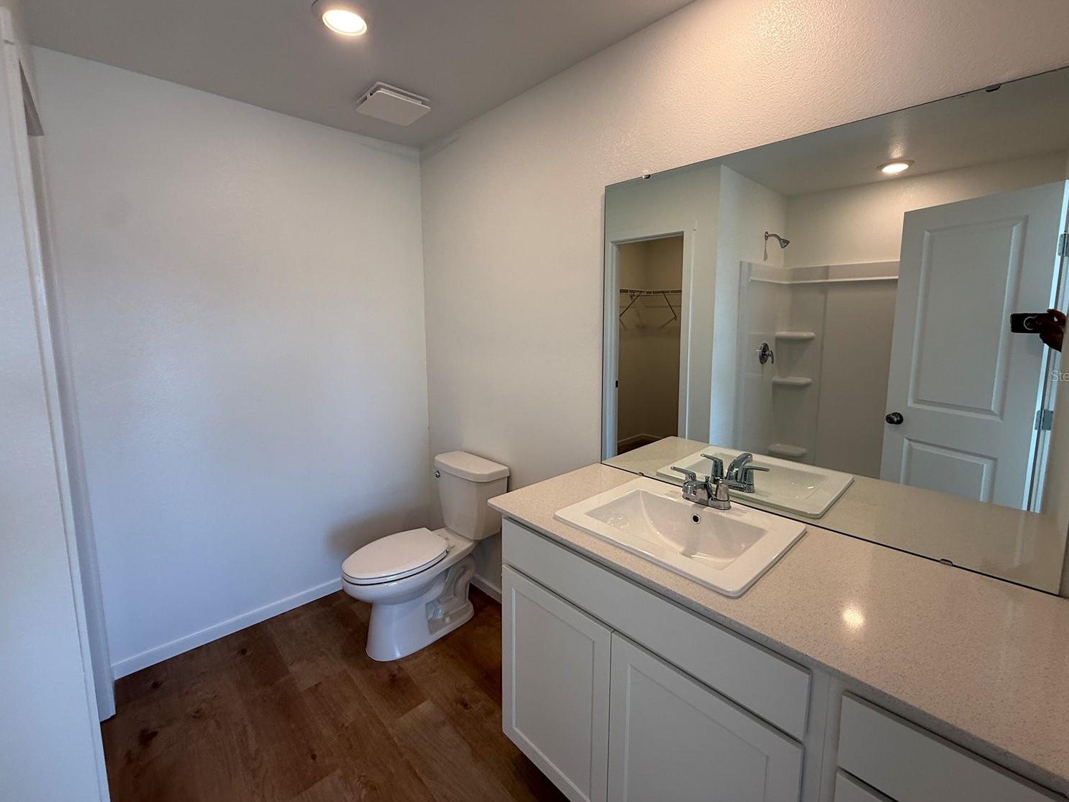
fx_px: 463
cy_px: 375
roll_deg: -0.1
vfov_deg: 81.7
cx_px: 546
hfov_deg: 98.2
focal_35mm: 15
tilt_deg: -4.7
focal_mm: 2.22
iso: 64
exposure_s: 1/120
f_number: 2.2
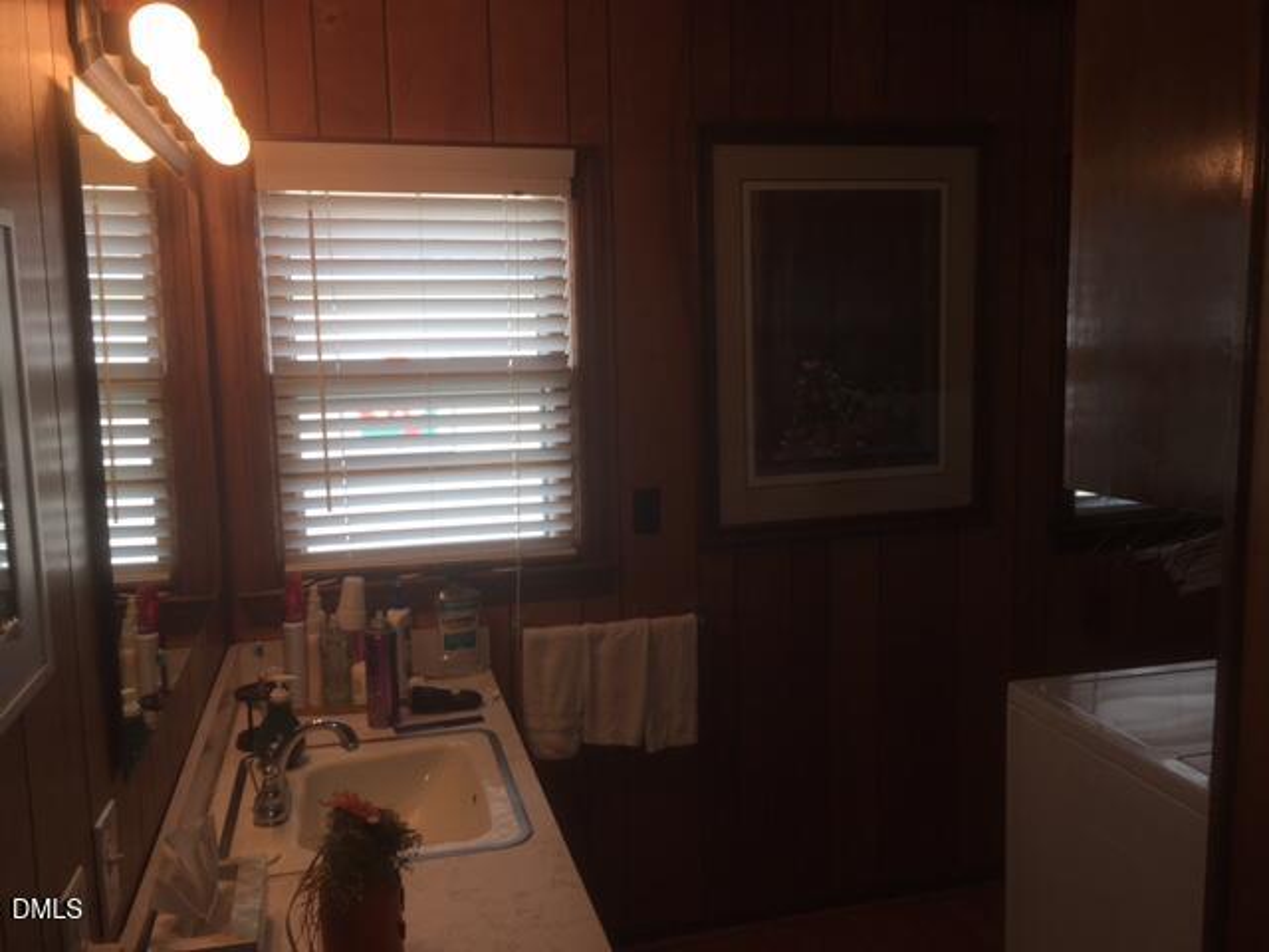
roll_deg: +0.7
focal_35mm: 29
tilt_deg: -7.3
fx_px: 1063
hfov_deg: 61.7
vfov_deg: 48.2
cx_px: 634
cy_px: 476
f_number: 2.2
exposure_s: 1/71
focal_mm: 4.15
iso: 25
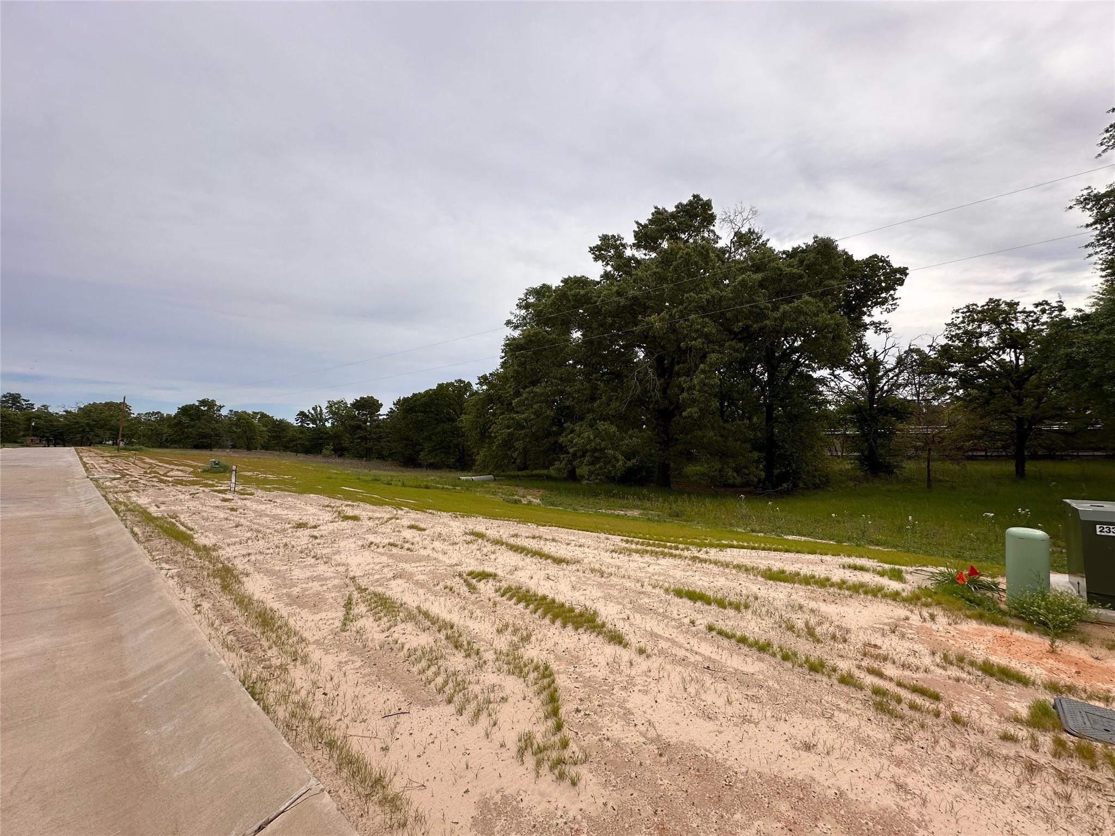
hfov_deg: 102.1
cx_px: 558
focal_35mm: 14
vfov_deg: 85.7
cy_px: 418
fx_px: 451
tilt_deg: +3.0
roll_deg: -0.1
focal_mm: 2.22
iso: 50
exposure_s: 1/1618
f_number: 2.2
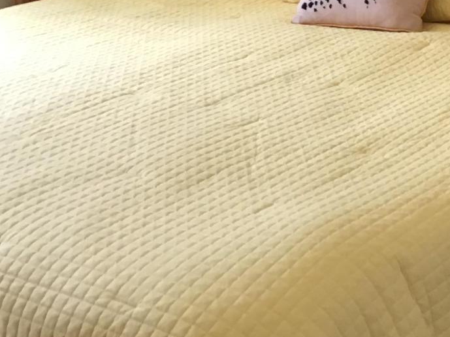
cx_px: 448
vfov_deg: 15.8
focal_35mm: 90
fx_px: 1170
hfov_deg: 21.0
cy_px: -66
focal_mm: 3.3
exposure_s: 1/40
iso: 25
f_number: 2.4
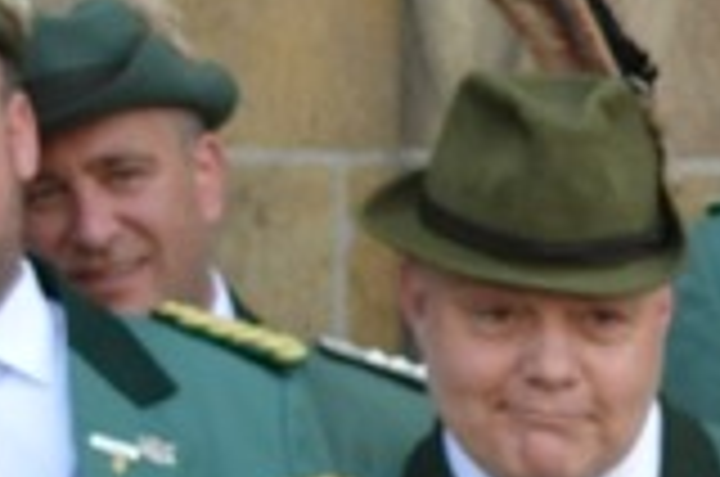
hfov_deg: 5.4
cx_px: 2560
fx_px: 6946
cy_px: 1109
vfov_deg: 3.9
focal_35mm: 348
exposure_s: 1/125
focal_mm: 29
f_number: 5.6
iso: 220
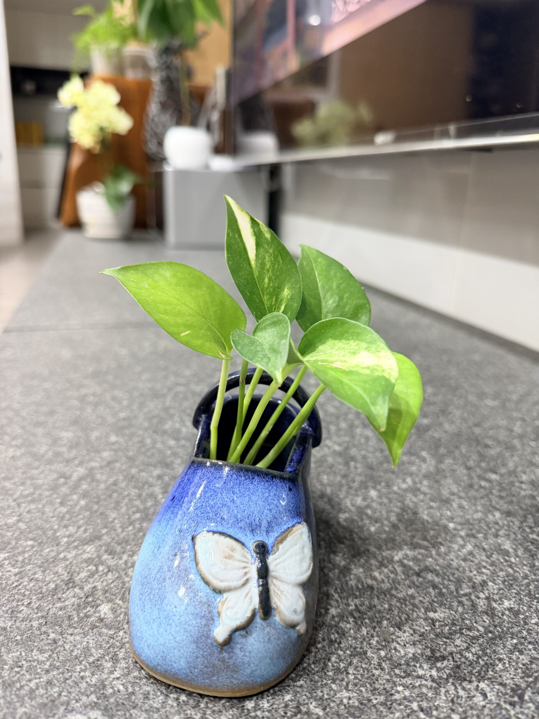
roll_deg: -2.6
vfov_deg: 71.6
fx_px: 498
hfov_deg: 56.8
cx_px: 270
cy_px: 360
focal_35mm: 24
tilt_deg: -18.1
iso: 500
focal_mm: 6.76
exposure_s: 1/60
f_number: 1.78
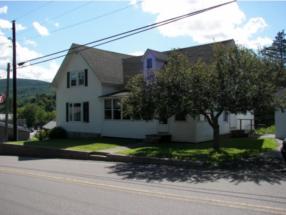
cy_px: 108
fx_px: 298
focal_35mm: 36
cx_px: 143
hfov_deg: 51.3
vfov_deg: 39.7
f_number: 4
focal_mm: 6
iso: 50
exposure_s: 1/640
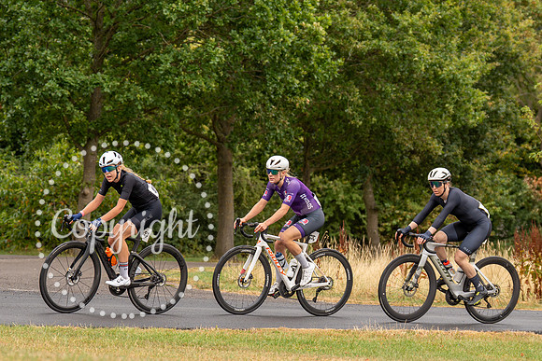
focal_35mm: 153
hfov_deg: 13.4
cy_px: 189
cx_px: 179
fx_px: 2309
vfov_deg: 9.0
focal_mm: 84
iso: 250
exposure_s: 1/1000
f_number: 3.5
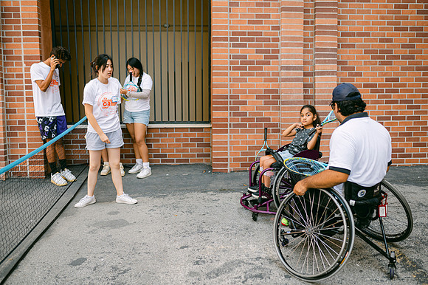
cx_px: 214
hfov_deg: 53.7
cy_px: 142
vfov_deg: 37.2
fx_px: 423
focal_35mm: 36
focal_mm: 35
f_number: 2
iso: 100
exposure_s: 1/400
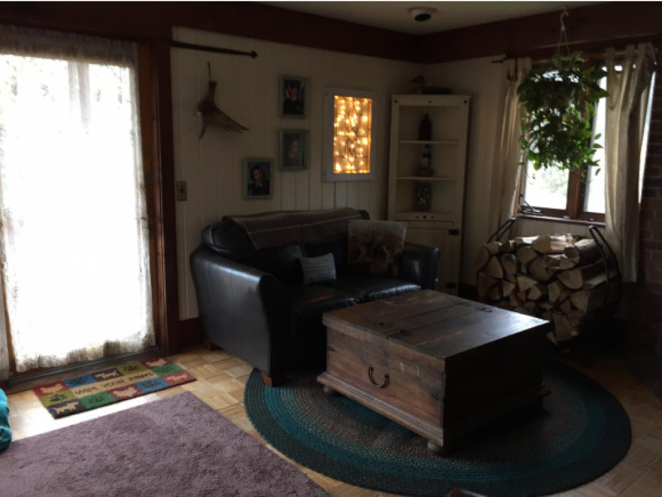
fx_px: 555
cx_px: 331
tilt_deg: -10.2
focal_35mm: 29
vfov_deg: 48.3
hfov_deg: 61.6
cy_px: 248
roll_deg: -2.1
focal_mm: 4.15
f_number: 2.2
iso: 125
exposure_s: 1/30
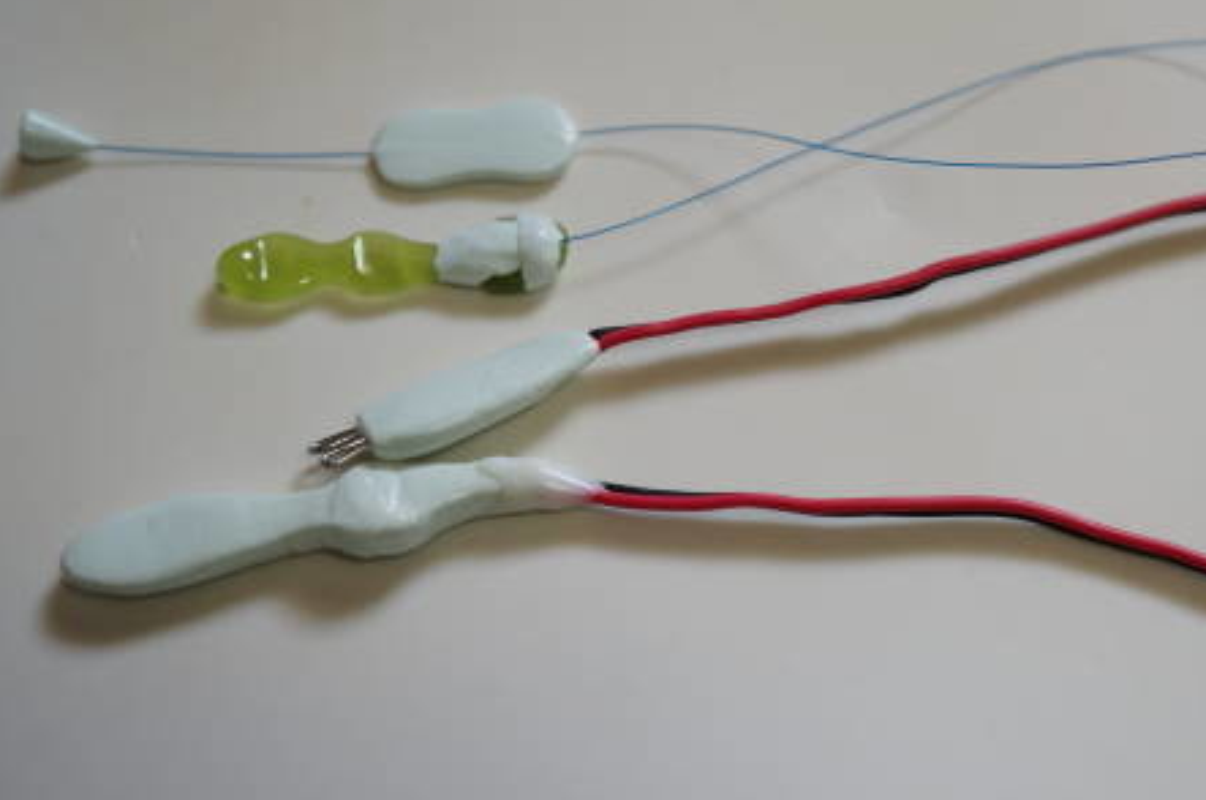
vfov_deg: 20.9
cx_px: 822
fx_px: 2174
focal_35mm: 65
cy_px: 361
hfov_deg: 30.7
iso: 250
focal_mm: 30
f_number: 4
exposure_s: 1/60
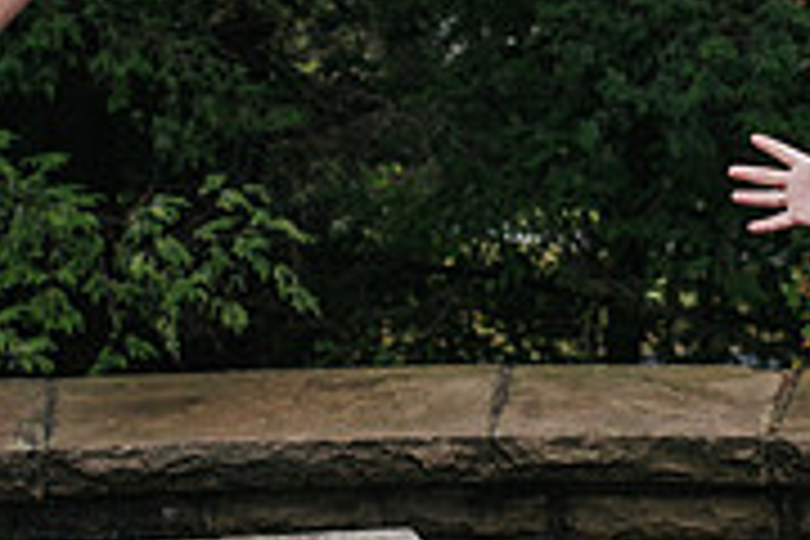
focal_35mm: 117
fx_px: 2632
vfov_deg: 11.7
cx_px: 456
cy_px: 308
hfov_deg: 17.5
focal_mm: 35
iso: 800
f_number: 3.2
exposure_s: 1/400
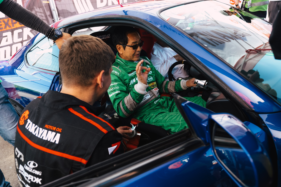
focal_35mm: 26
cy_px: 92
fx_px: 200
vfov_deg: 50.1
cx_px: 140
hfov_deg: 70.1
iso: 2000
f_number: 4.5
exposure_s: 1/1600
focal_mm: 24
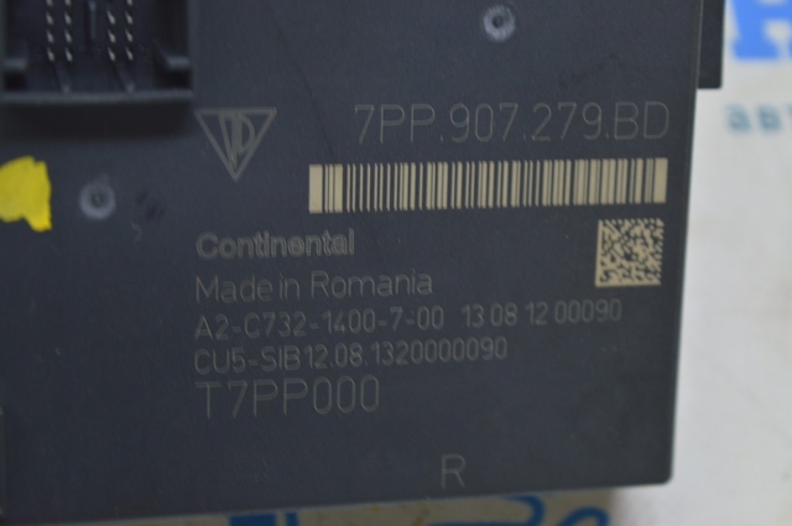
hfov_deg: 24.6
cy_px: 263
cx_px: 396
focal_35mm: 82
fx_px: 1813
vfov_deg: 16.5
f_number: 5.6
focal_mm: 55
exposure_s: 1/20
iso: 400
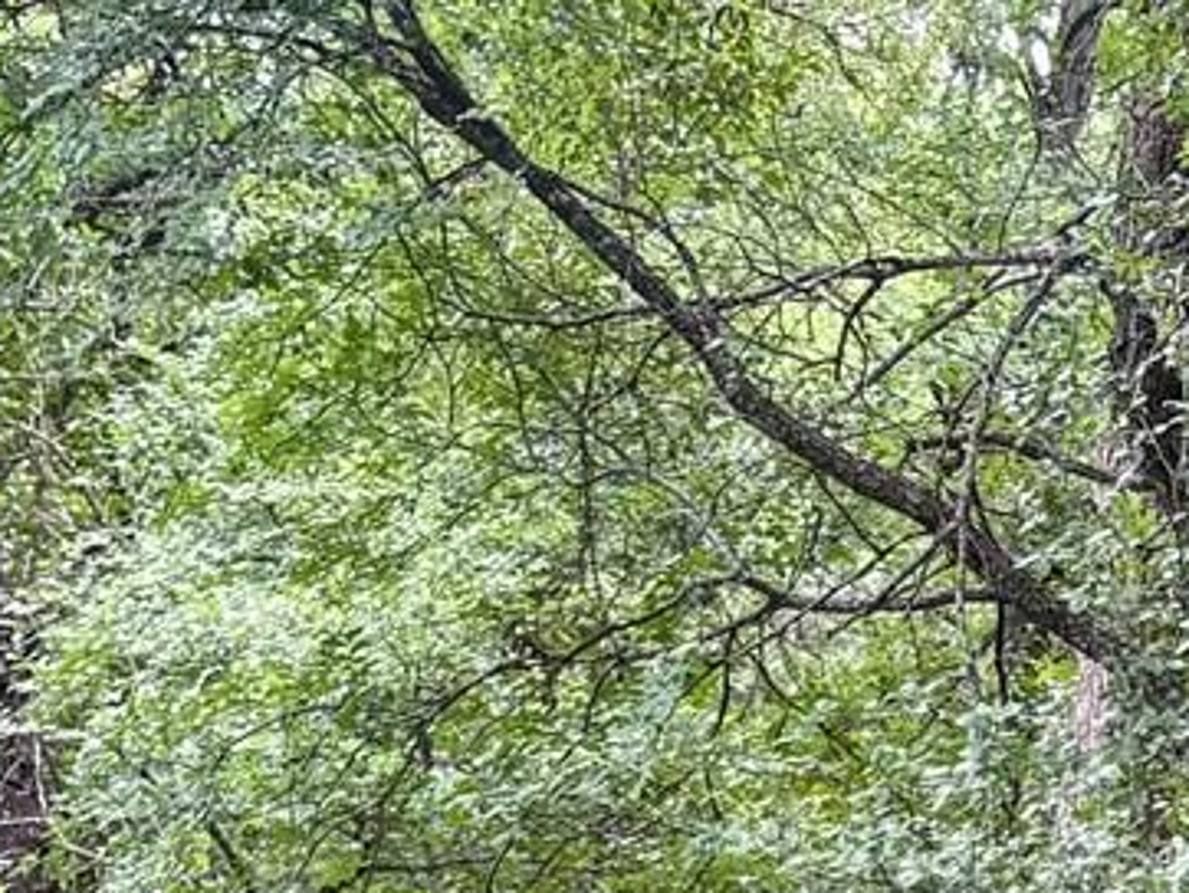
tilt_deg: -5.4
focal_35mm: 147
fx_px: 5053
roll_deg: -1.2
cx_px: 1429
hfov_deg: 13.1
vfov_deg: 9.6
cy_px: 1625
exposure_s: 1/235
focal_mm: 5.96
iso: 80
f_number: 1.6
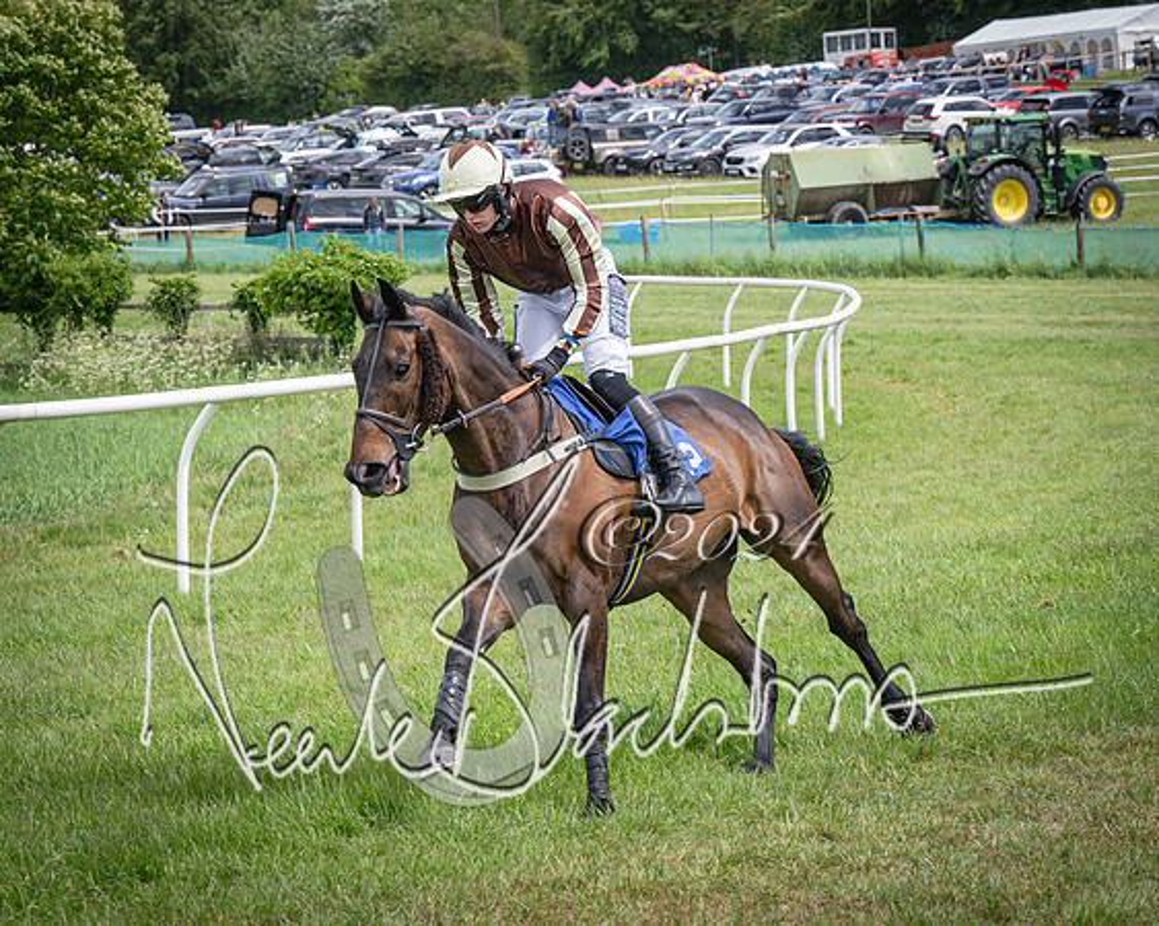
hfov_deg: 13.2
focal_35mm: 146
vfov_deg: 10.6
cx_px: 442
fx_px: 5017
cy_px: 463
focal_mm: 70
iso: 400
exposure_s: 1/1600
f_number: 5
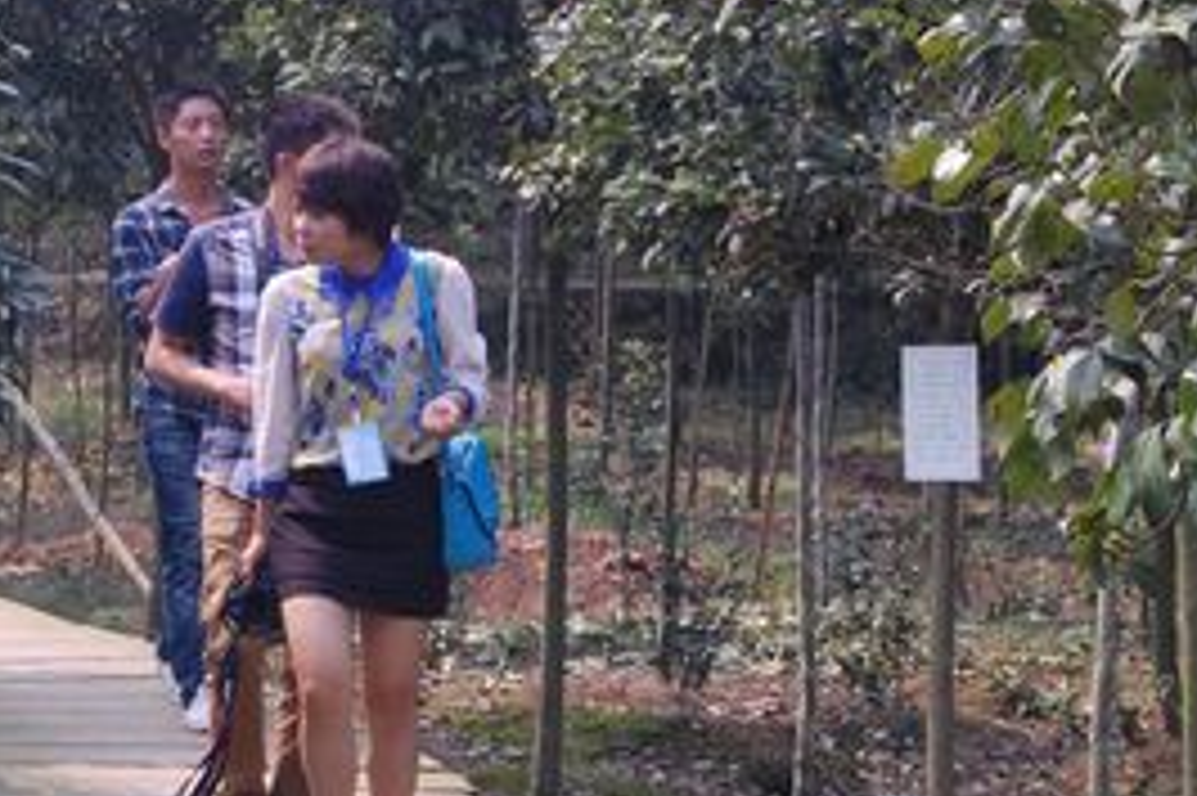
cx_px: 315
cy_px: 252
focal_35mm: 155
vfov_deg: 8.8
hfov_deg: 13.2
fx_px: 5148
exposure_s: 1/320
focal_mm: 55
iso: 800
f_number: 10
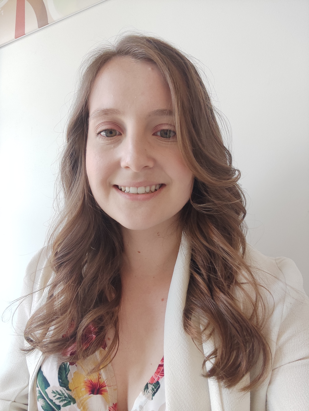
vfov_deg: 81.7
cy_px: 206
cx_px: 154
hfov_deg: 66.0
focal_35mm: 20
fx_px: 238
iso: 82
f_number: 2.45
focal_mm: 3.49
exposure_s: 1/120
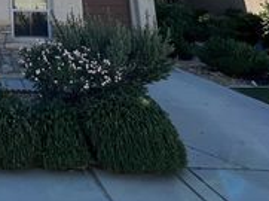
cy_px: -75
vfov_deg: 29.6
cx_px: -27
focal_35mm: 36
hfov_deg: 41.2
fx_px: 279
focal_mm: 1.57
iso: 32
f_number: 1.8
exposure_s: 1/1468
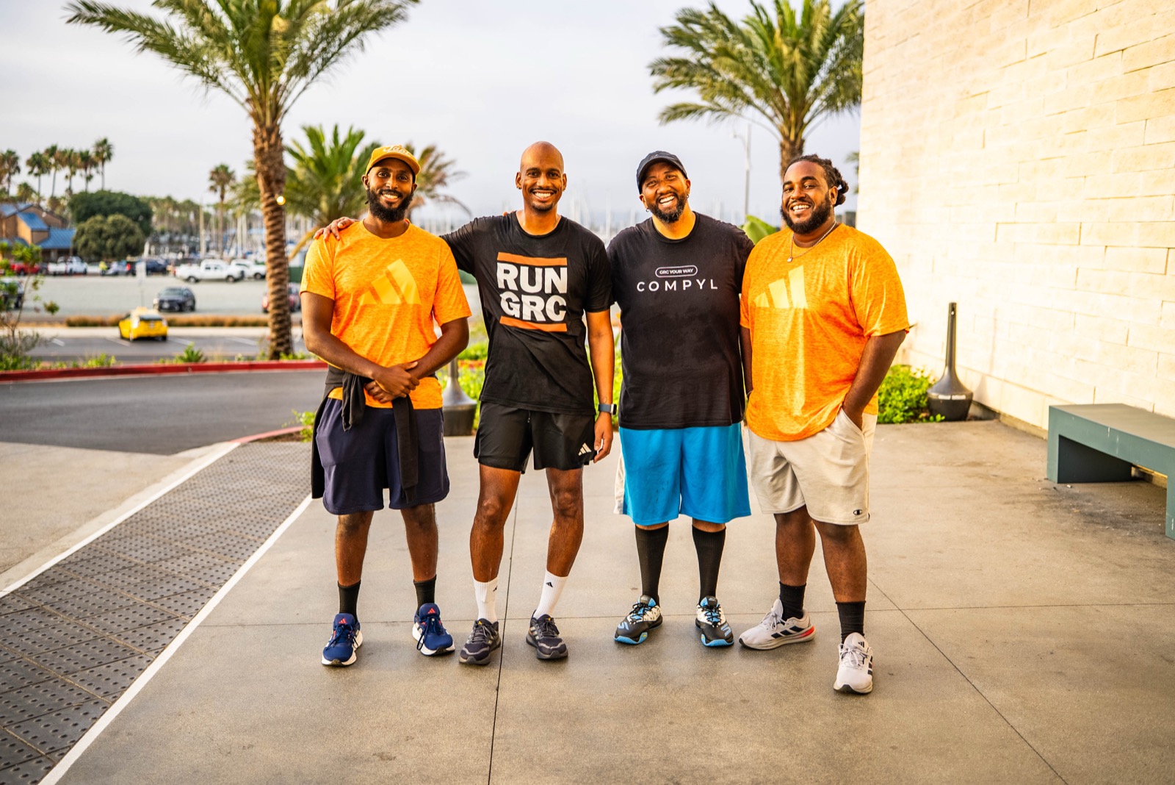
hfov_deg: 54.4
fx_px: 1143
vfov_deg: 37.9
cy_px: 392
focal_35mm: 35
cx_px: 588
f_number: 2
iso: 160
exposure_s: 1/400
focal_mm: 35
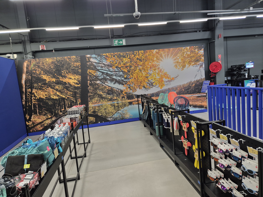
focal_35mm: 23
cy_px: 98
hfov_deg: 73.9
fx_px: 175
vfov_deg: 58.9
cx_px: 132
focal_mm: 5.4
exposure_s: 1/100
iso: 250
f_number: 1.8
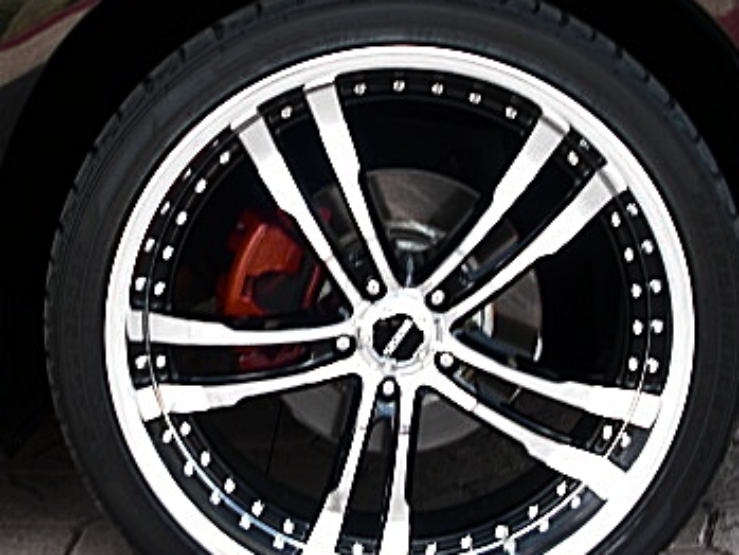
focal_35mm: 66
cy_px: 208
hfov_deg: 29.3
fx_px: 1409
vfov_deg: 22.2
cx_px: 305
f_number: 2.8
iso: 50
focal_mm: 6.3
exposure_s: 1/80
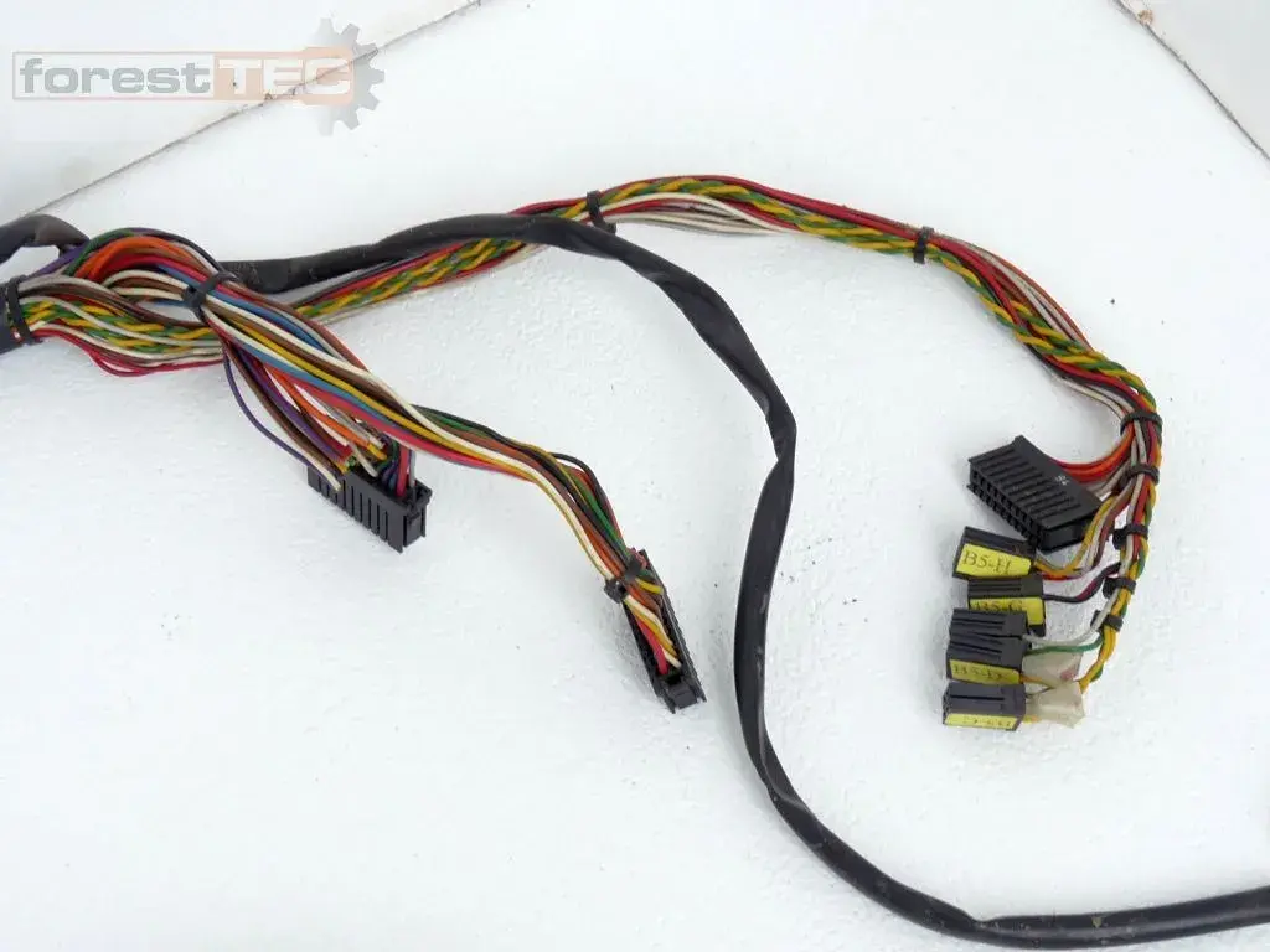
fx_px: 2788
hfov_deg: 25.7
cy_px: 476
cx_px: 635
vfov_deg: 19.4
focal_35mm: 76
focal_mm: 9.8
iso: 100
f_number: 4
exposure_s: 1/125
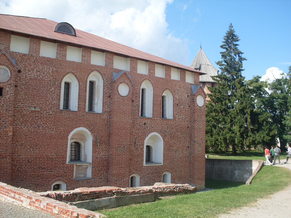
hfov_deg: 49.0
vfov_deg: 37.7
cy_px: 109
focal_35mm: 38
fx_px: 319
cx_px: 146
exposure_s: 1/125
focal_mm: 6.3
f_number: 8.4
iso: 80
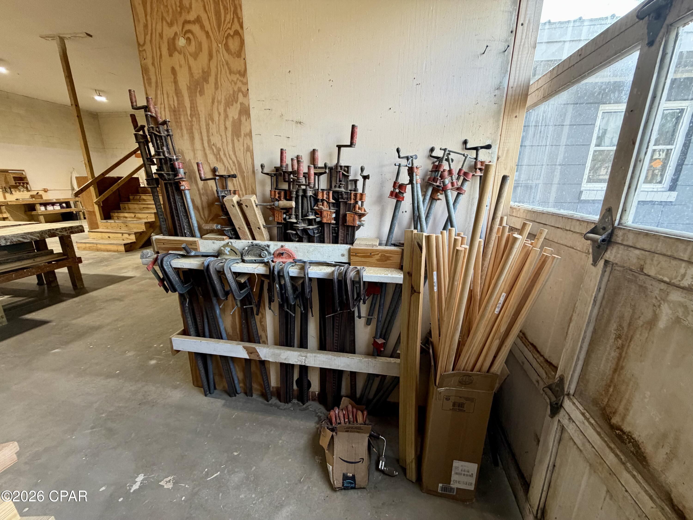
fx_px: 280
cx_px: 346
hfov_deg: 102.1
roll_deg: -0.6
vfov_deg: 85.7
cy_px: 260
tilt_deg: -15.5
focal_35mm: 14
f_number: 2.2
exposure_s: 1/121
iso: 200
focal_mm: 2.22
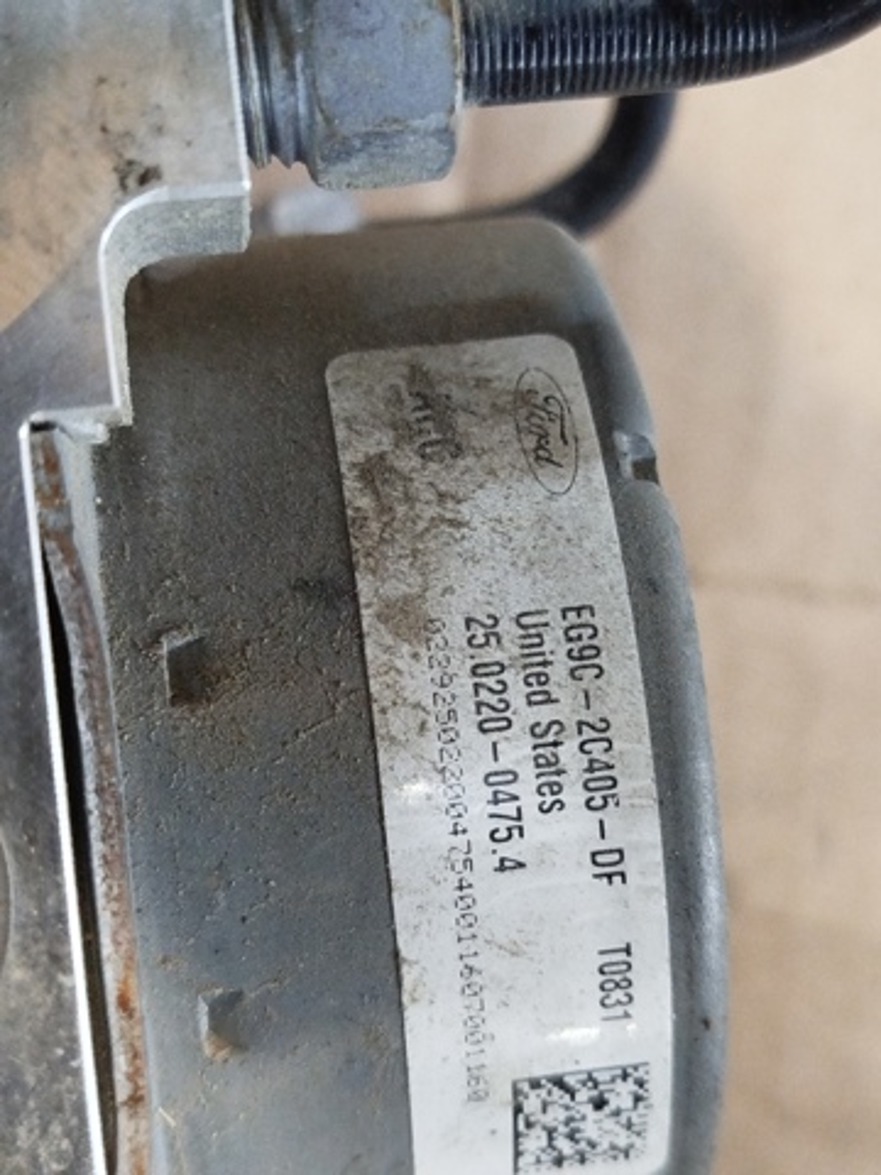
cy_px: 588
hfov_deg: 30.3
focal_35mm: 48
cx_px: 440
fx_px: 1629
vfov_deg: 39.7
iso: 500
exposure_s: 1/17
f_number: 1.7
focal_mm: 5.31
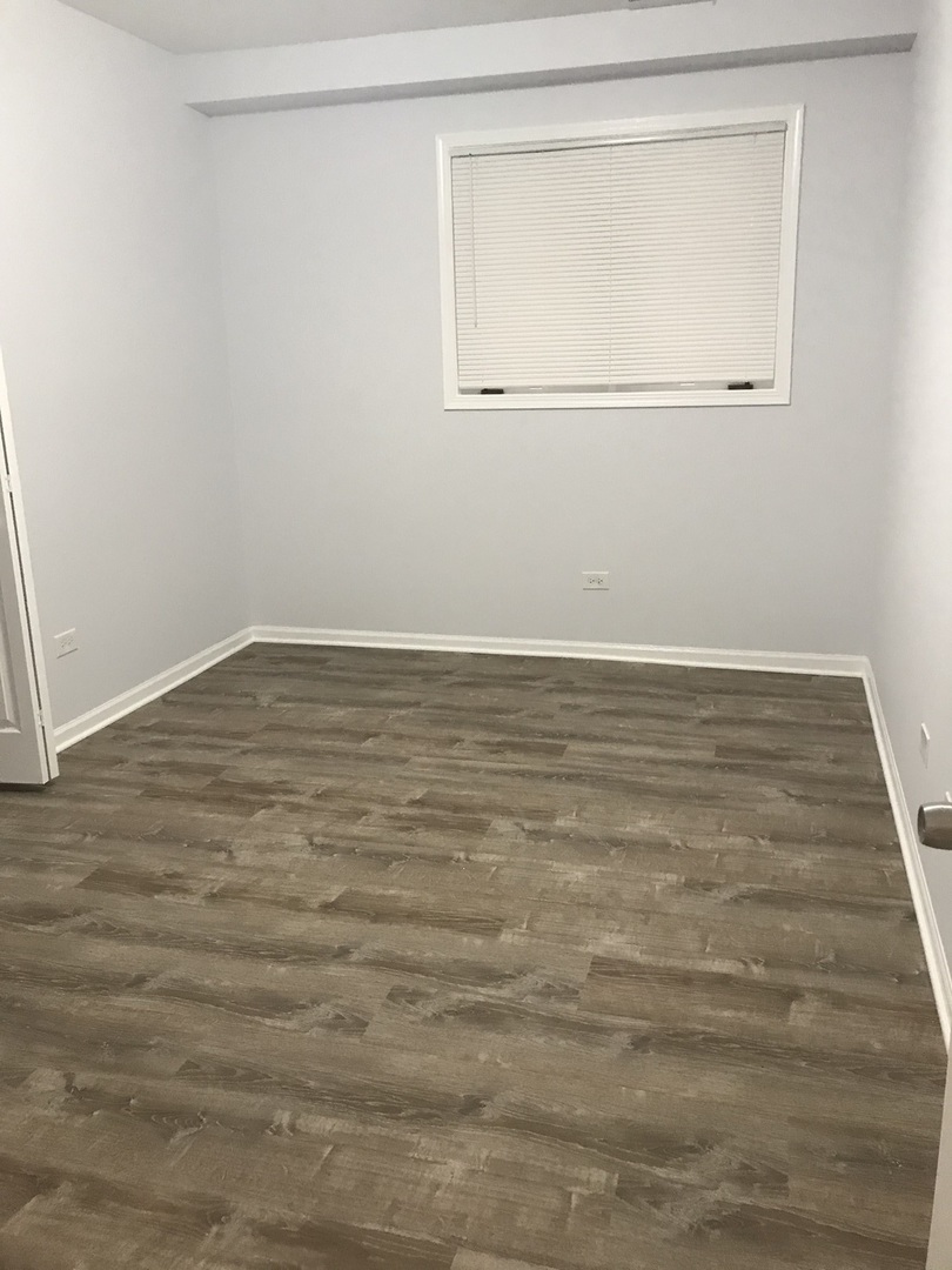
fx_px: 1027
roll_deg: +2.2
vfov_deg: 63.4
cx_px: 476
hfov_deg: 49.7
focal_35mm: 28
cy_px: 635
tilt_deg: -14.5
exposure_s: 1/15
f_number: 1.8
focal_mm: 3.99
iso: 50
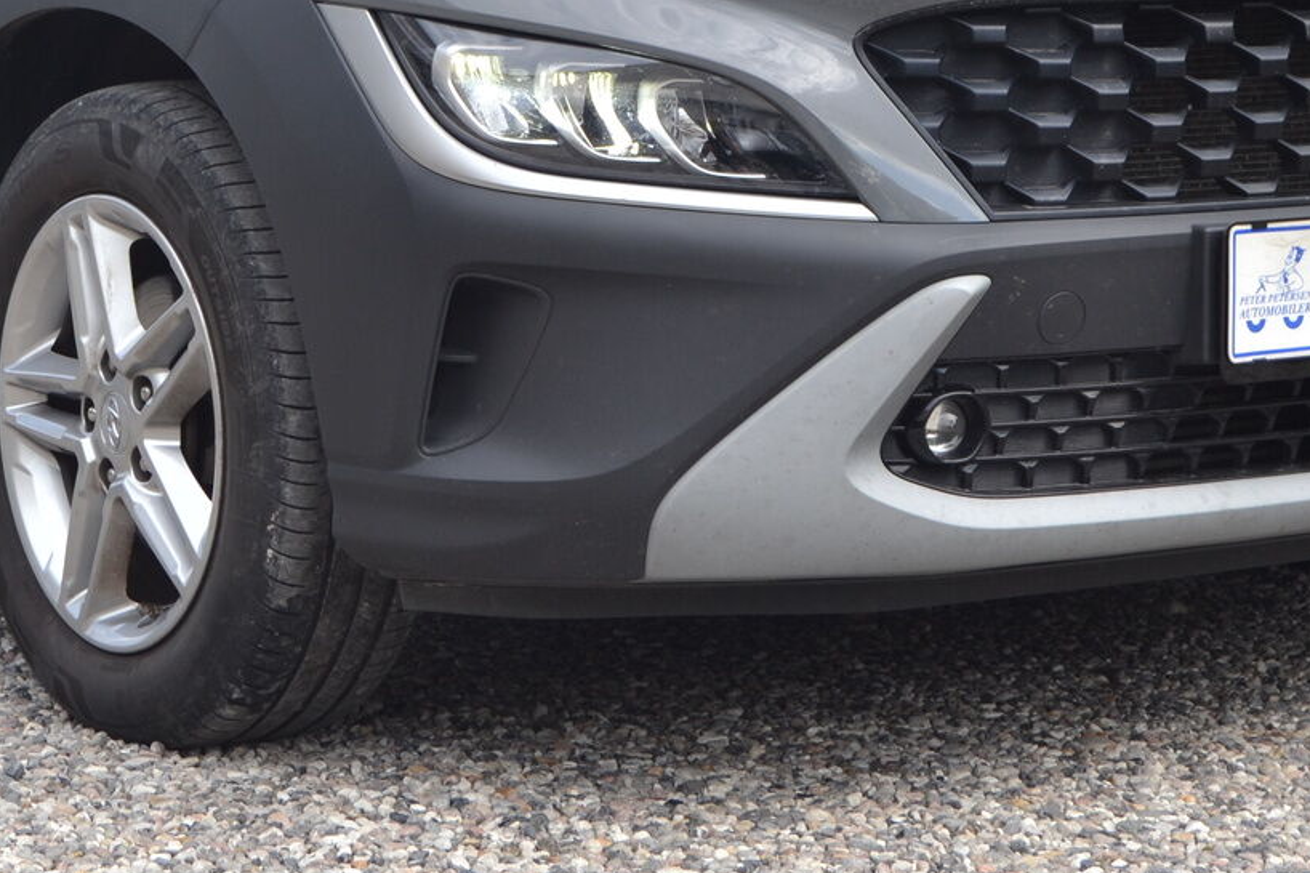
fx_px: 3972
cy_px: 10
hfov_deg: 18.7
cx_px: 484
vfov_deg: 12.4
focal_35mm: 109
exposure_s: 1/160
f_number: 6.3
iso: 100
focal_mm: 31
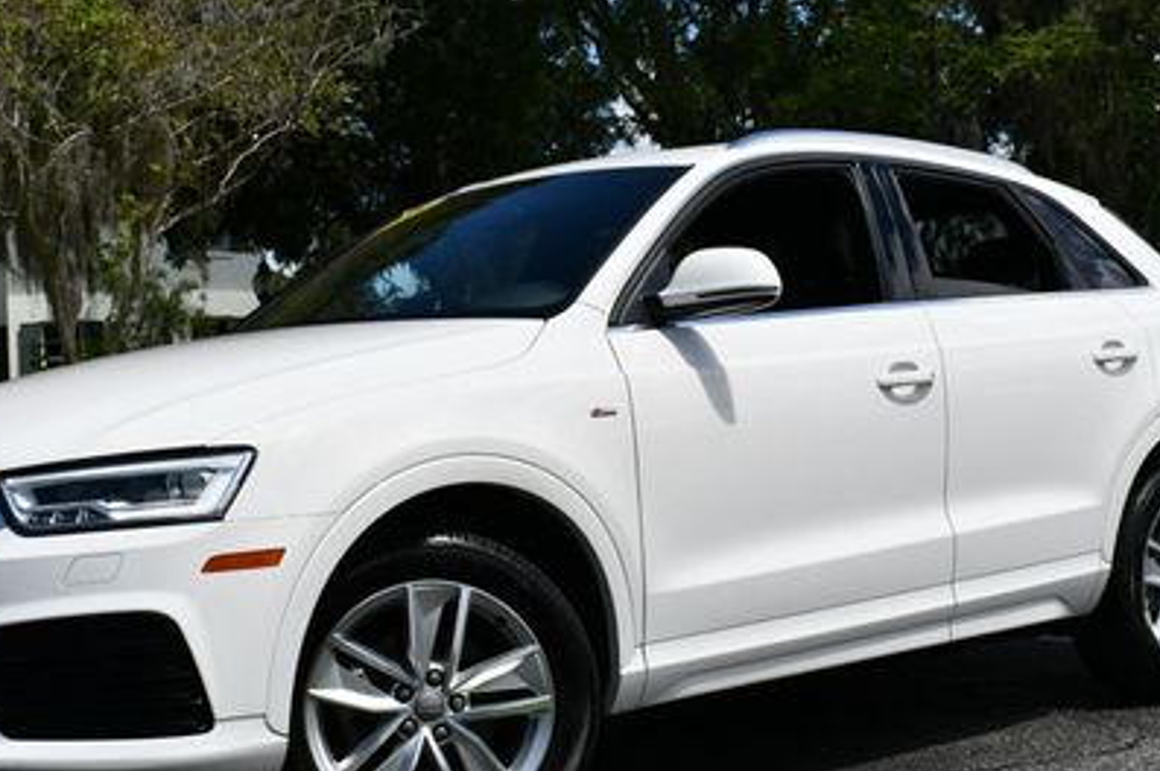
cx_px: 517
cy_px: 342
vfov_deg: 23.3
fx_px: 1867
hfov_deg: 34.5
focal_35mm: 58
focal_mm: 24
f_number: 9
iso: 100
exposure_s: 1/320
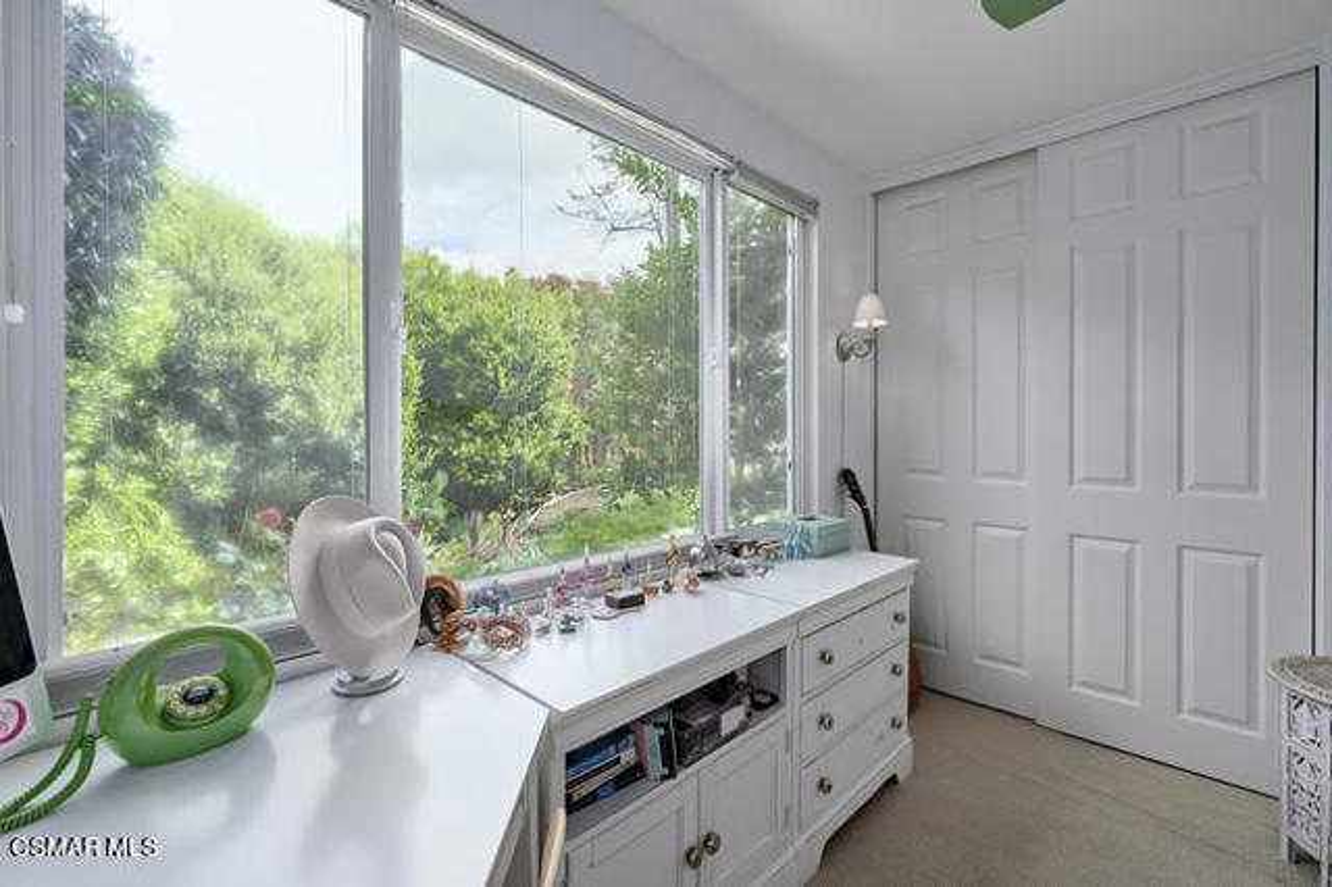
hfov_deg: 96.8
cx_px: 666
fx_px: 592
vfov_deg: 73.7
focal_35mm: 16
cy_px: 444
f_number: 7.1
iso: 400
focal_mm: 16
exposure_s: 1/60
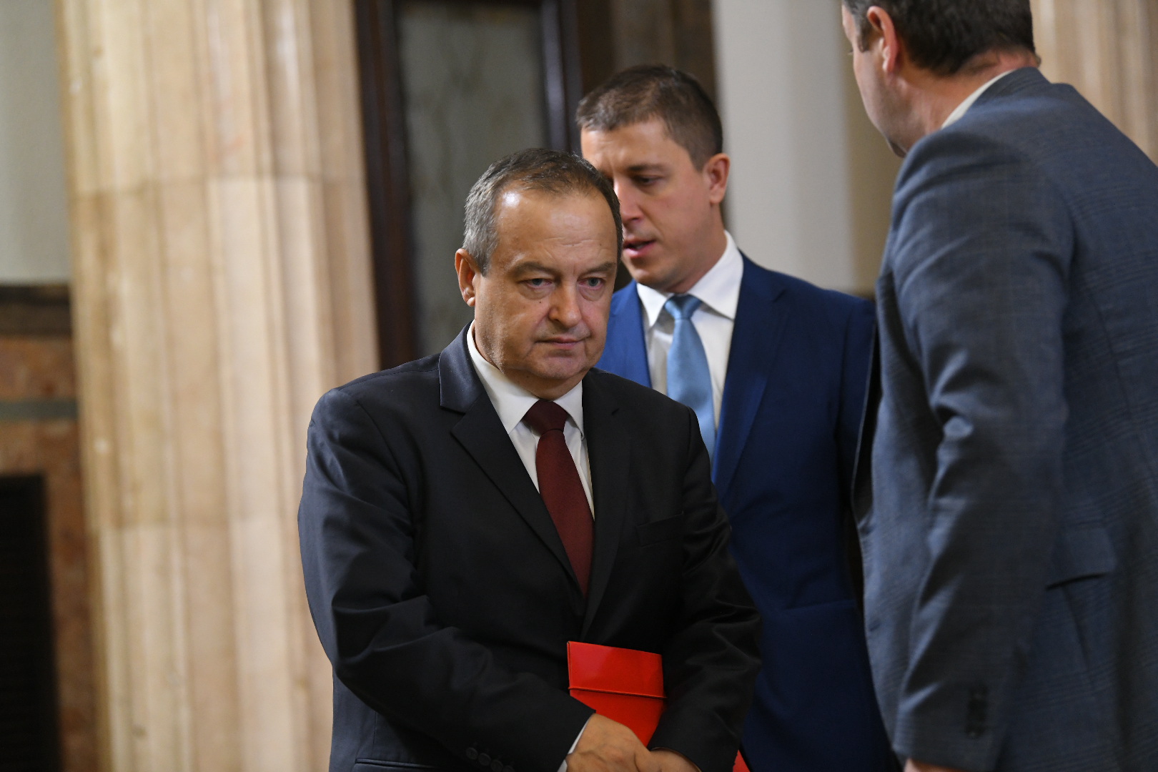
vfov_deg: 11.2
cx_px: 579
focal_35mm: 122
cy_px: 386
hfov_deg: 16.8
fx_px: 3924
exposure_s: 1/160
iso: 3200
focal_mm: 122
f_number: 3.5
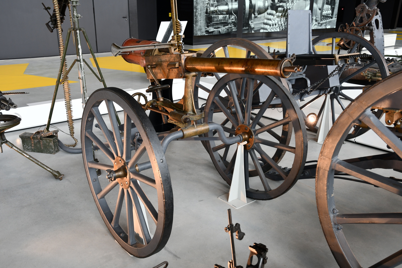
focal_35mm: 33
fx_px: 368
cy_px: 134
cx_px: 201
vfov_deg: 40.0
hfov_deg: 57.2
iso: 320
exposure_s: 1/80
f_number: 4.5
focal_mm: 22
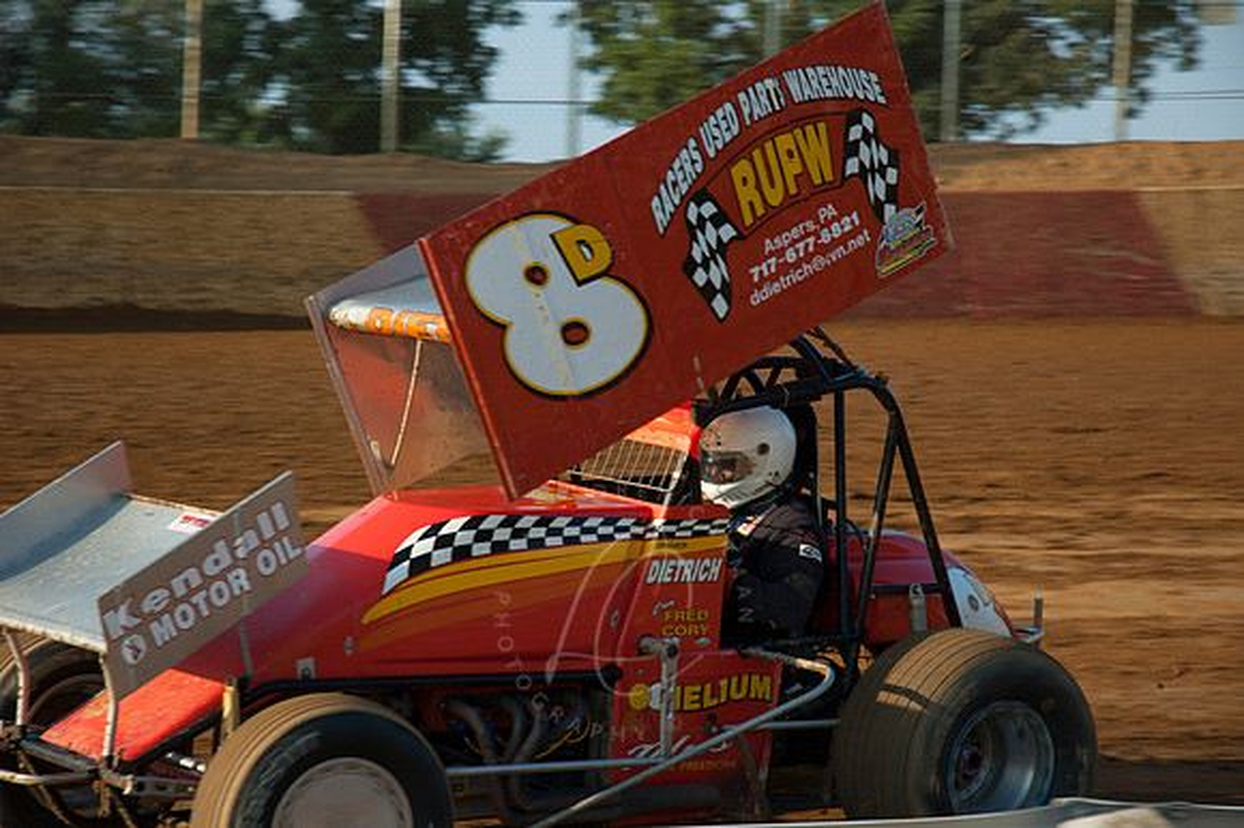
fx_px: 3626
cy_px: 414
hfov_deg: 19.5
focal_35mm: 105
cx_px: 622
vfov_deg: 13.0
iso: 200
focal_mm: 70
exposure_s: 1/500
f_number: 5
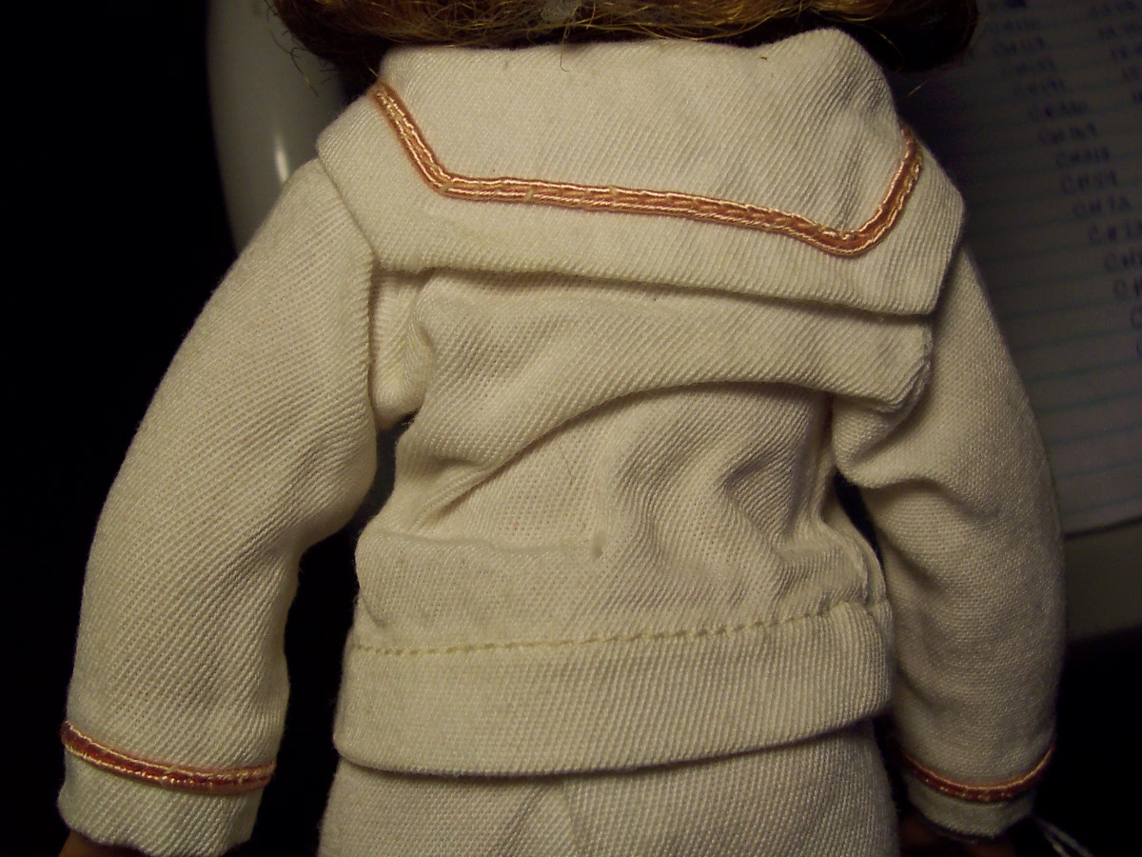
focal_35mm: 37
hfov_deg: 50.1
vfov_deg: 38.7
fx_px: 1221
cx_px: 571
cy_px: 428
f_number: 2.8
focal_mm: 5.6
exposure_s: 1/350
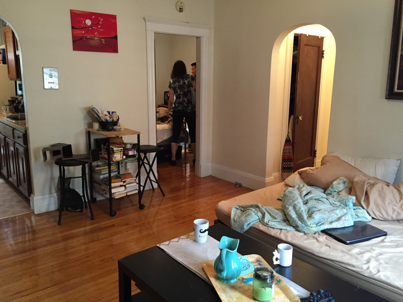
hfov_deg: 61.7
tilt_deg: -12.5
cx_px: 202
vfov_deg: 48.2
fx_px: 338
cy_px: 151
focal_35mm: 29
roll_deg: -0.7
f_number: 2.2
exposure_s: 1/24
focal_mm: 4.15
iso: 250
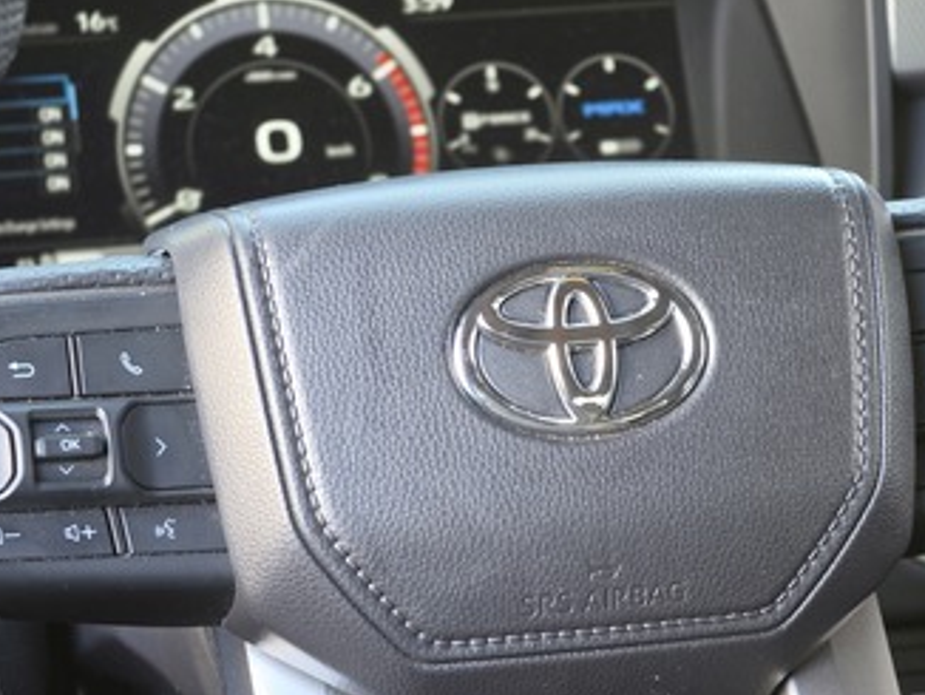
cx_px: 550
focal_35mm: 148
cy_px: 339
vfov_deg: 10.0
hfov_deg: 13.3
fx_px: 3958
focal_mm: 18.6
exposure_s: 1/28.6
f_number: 2.9
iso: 125
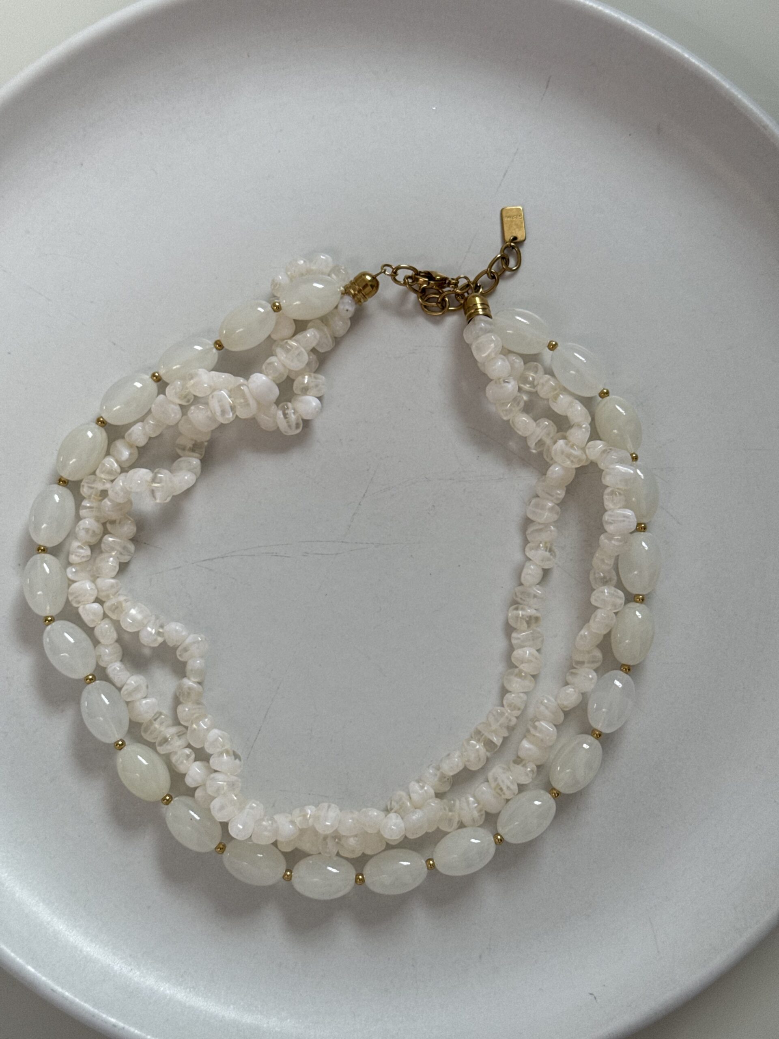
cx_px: 390
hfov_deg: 30.3
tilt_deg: -85.2
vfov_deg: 39.7
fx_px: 1440
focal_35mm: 48
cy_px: 520
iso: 64
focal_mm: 6.76
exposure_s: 1/340
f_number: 1.78
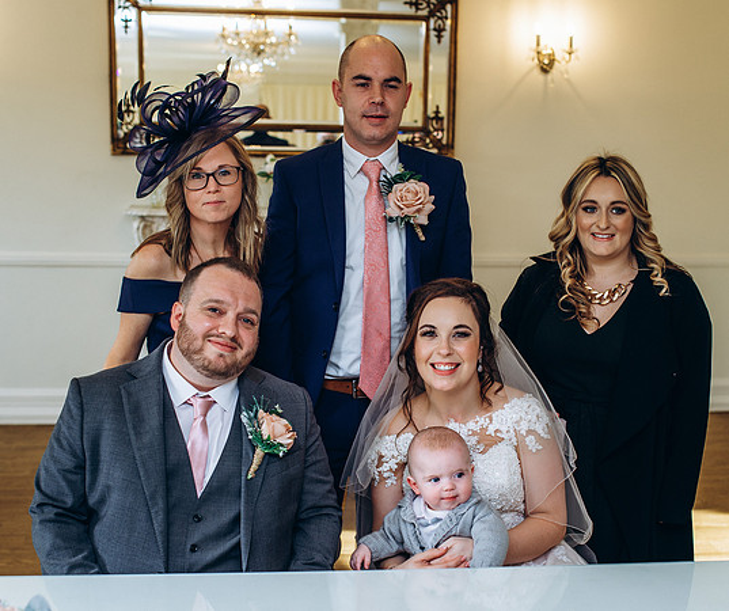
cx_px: 364
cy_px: 361
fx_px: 1125
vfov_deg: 30.3
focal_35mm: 51
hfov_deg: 35.9
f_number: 3.5
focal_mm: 35
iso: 125
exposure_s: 1/100
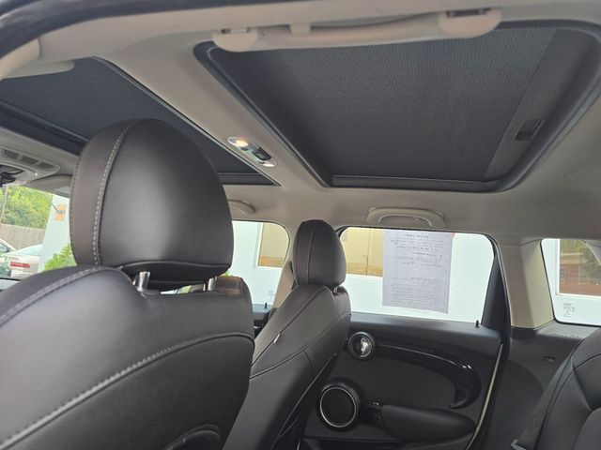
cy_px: 225
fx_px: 399
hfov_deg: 73.9
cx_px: 300
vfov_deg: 58.9
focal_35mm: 23
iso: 160
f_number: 1.7
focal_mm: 6.3
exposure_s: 1/180
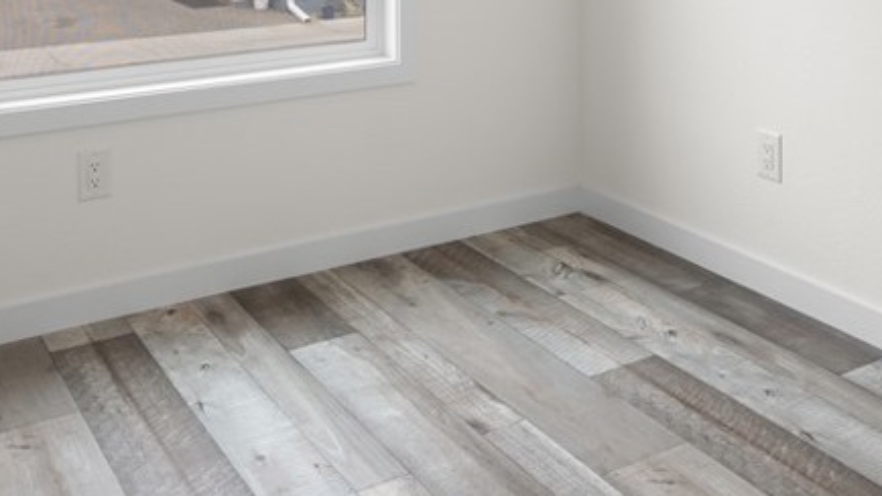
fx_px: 1099
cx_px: 441
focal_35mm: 47
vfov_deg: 22.6
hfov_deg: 43.7
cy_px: -158
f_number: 6.3
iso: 200
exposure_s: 1/15
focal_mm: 19
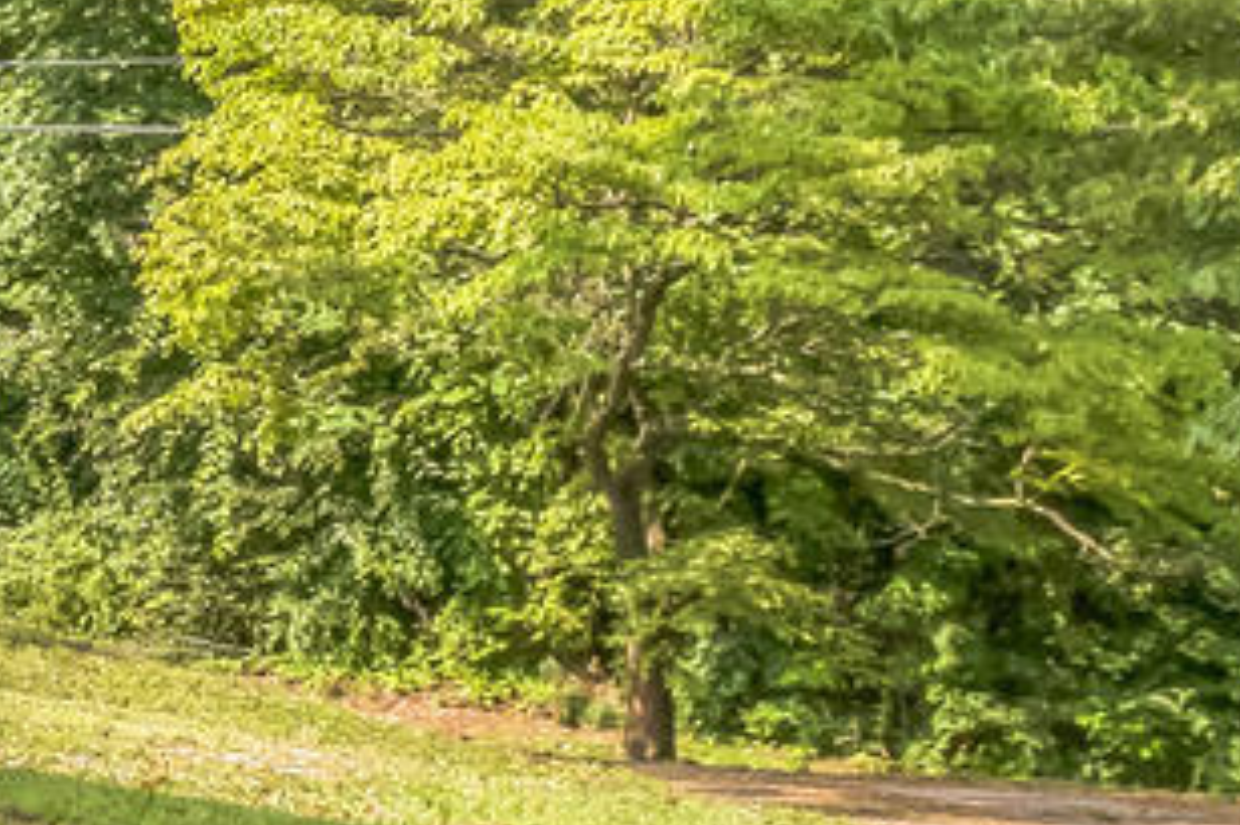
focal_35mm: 113
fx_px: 3890
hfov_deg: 13.9
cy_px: 147
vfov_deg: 12.1
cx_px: -1566
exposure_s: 1/320
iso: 500
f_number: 9
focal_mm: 17
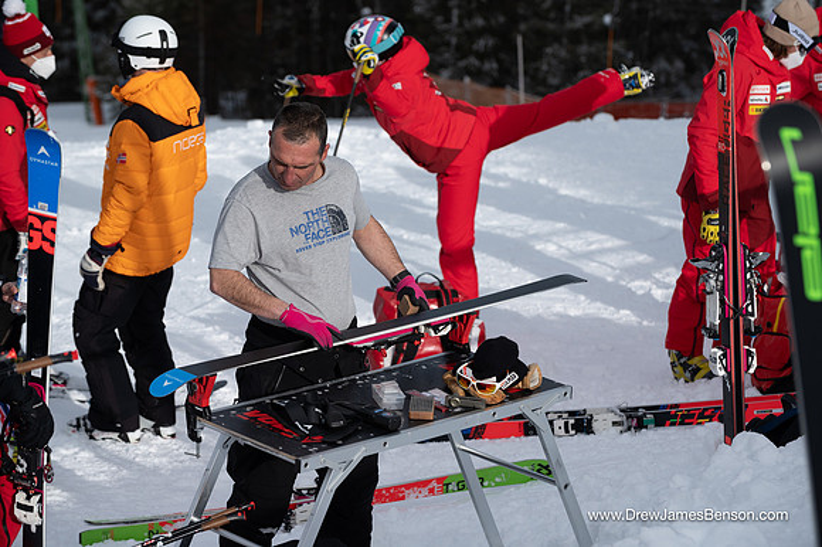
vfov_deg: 9.8
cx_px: 411
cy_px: 274
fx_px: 3195
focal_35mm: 140
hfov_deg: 14.7
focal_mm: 140
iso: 320
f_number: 6.3
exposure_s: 1/2500
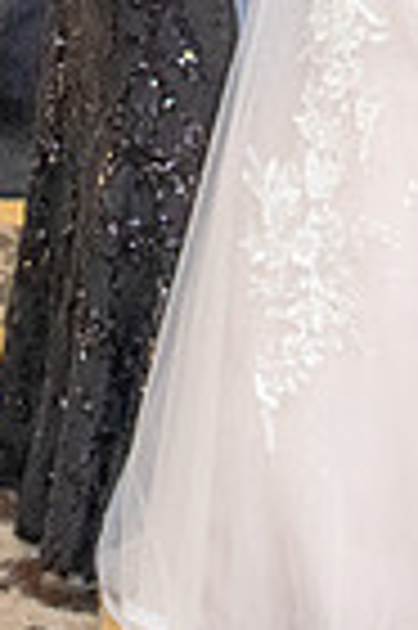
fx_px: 2531
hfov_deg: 9.4
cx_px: 351
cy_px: -439
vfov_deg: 13.0
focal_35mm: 145
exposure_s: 1/160
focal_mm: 24
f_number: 2.8
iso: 1600
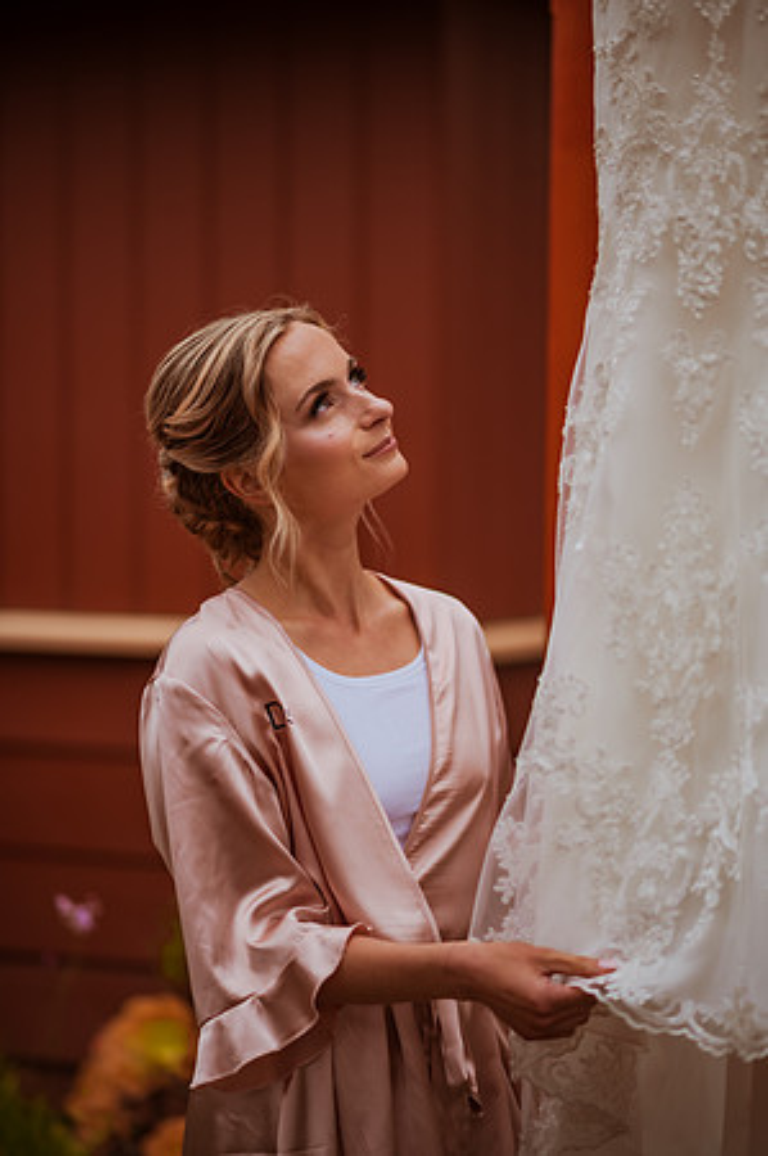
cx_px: 384
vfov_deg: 23.9
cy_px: 578
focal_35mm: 85
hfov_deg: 16.0
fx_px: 2726
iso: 200
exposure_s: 1/2500
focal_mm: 85
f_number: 1.8
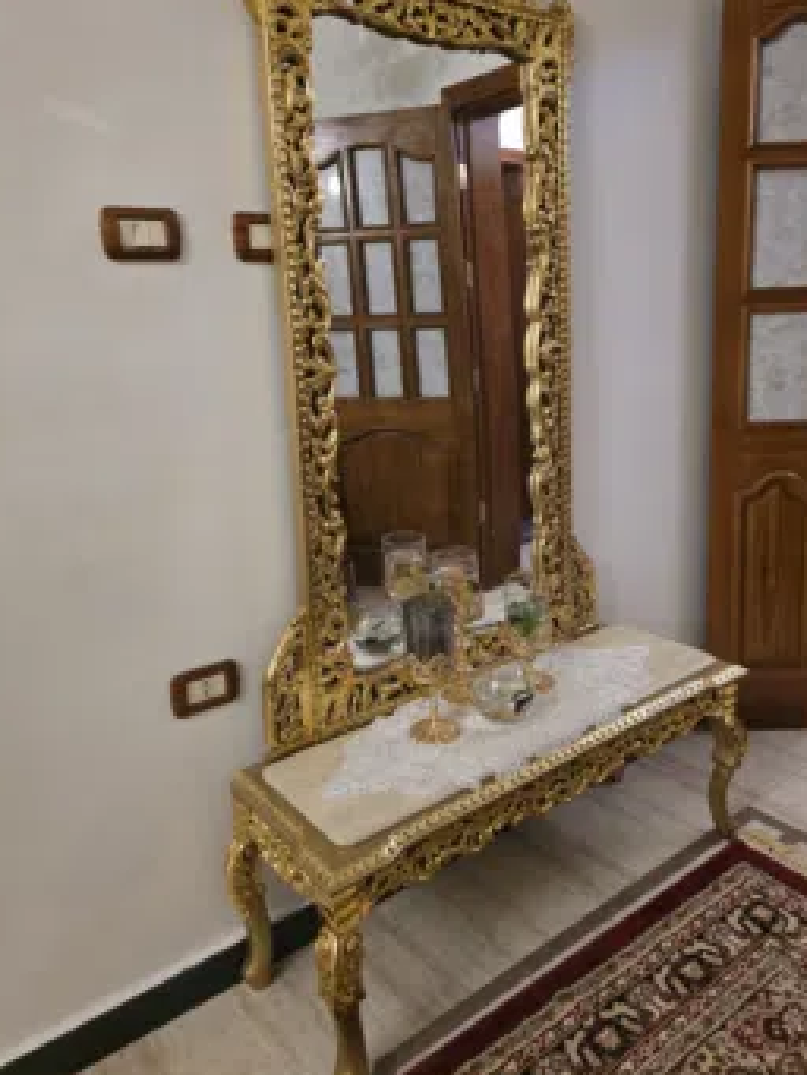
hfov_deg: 51.3
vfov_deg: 65.0
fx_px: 839
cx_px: 441
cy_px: 467
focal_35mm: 27
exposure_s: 1/32.6
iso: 500
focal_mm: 6.3
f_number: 1.7
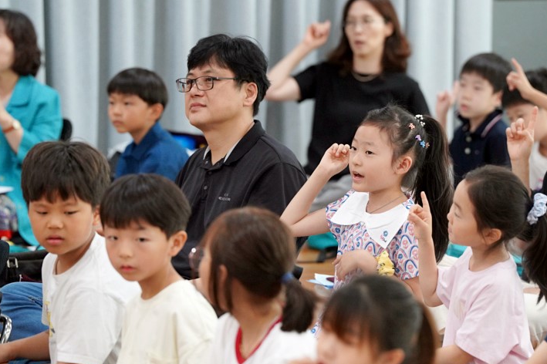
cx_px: 313
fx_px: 3857
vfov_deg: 5.4
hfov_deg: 8.1
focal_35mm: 254
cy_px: 194
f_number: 4
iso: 4000
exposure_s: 1/250
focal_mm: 200
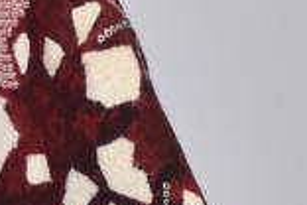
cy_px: 285
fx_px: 4443
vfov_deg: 2.6
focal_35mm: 521
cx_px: -205
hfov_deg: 3.9
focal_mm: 50
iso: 400
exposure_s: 1/60
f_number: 4.8
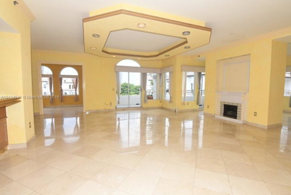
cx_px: 146
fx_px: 133
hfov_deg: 94.9
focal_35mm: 16
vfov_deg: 72.1
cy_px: 98
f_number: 10
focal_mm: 11
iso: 1000
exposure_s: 1/250
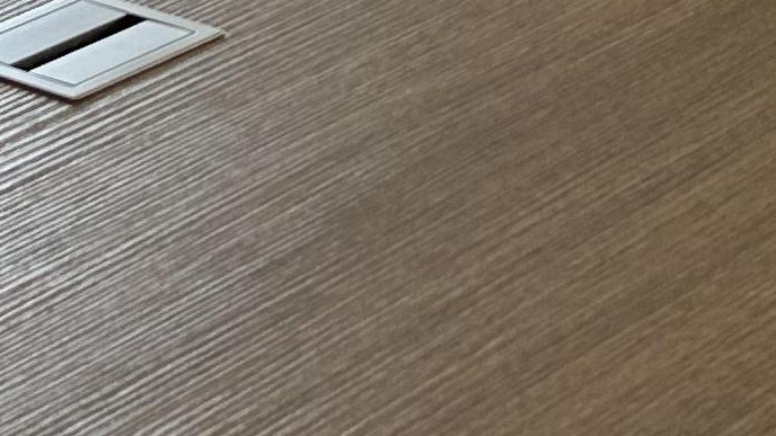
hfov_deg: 12.7
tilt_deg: -9.0
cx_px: 882
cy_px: -793
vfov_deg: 6.7
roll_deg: +0.4
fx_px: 3416
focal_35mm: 166
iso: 32
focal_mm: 5.7
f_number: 1.5
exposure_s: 1/124
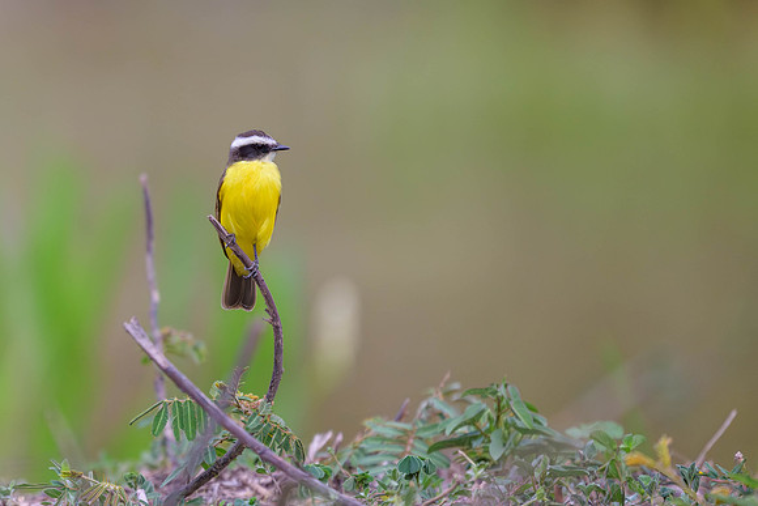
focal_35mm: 1175
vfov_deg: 1.2
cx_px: -18
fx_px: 24739
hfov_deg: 1.8
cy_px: 172
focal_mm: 560
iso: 1250
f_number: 4
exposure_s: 1/1600
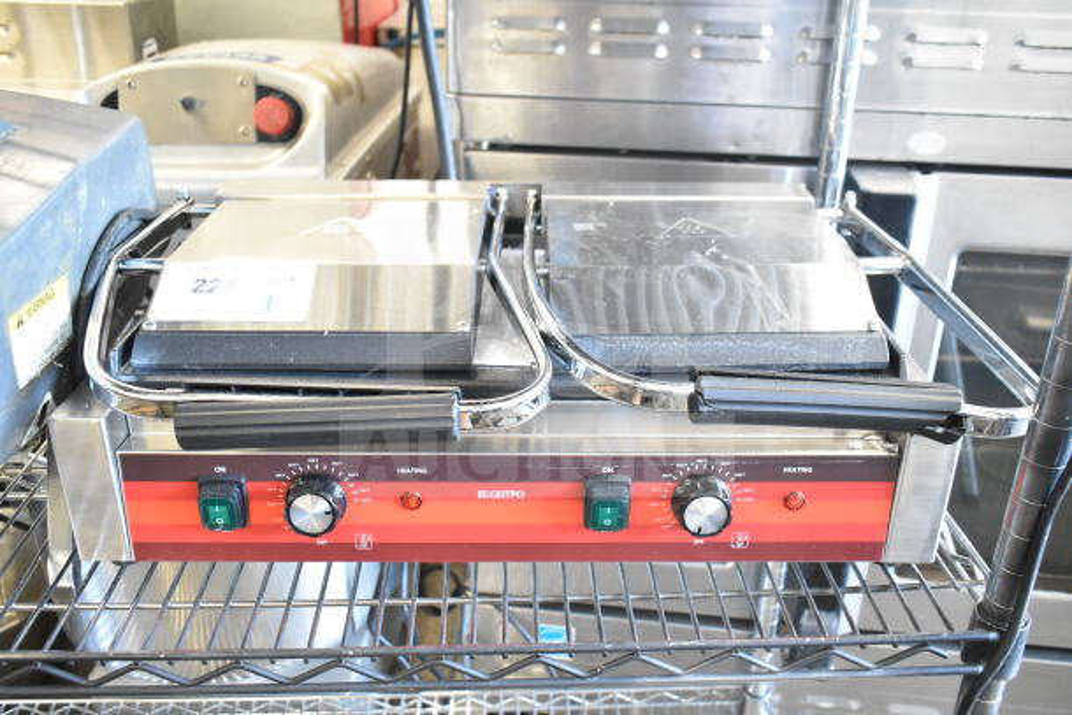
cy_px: 358
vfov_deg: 40.0
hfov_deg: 57.2
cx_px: 536
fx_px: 983
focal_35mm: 33
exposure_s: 1/40
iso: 3600
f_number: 3.8
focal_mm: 22
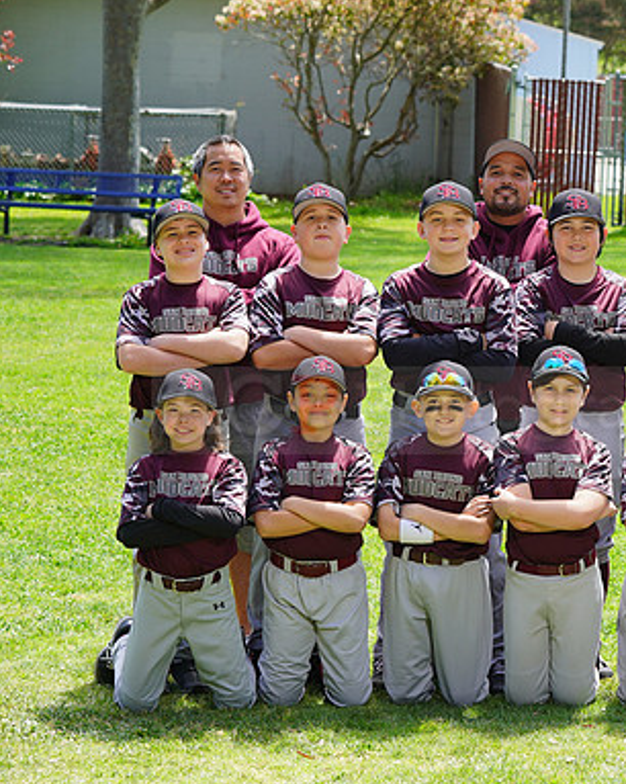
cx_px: 495
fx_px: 3291
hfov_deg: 10.8
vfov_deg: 13.6
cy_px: 393
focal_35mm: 142
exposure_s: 1/160
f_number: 8
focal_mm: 100
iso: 200
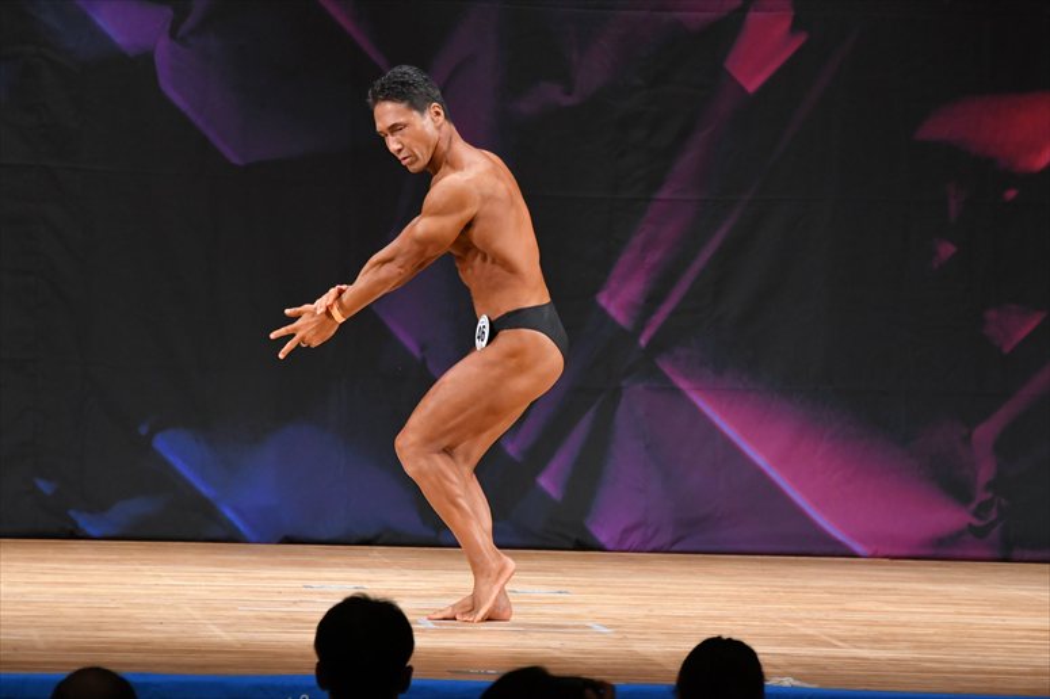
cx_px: 525
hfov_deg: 7.2
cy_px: 350
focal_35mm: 285
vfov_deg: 4.8
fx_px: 8309
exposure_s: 1/400
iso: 3200
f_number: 5.6
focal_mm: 190
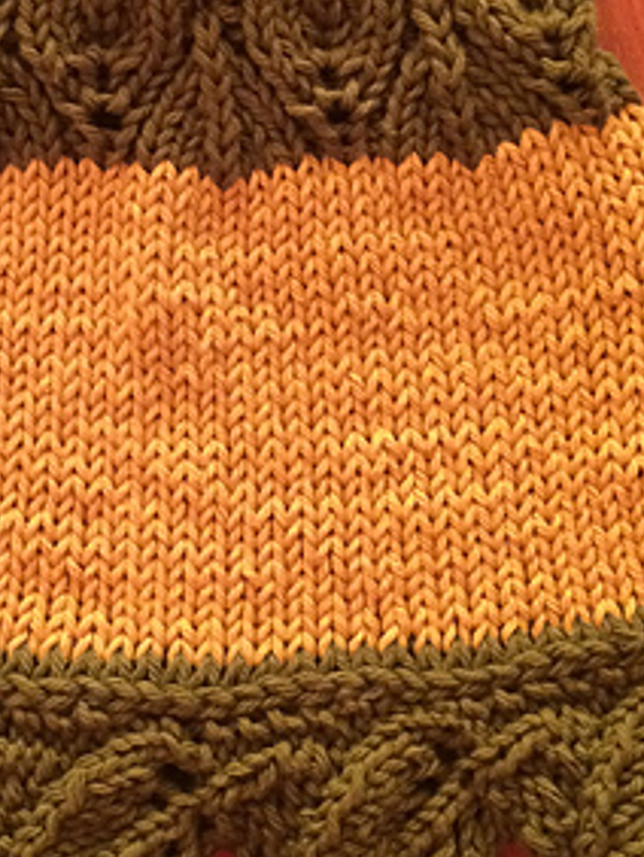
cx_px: 222
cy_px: 213
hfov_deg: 21.6
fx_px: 1684
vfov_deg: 28.1
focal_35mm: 68
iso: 320
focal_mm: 4.12
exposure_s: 1/20
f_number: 2.2
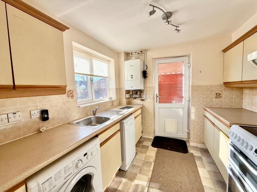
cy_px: 96
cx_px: 128
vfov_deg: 85.7
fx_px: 104
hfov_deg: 102.1
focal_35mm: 14
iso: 64
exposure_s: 1/442
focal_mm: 2.22
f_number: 2.2
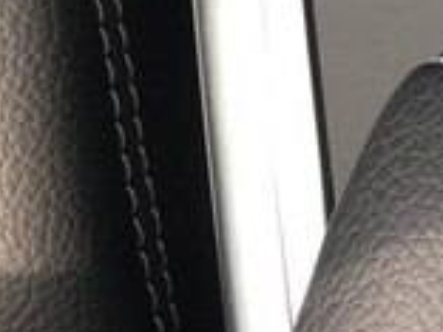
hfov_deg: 14.2
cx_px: 787
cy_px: -265
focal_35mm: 123
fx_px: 1574
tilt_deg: -78.8
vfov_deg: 11.2
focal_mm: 4.15
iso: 25
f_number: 2.2
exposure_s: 1/119
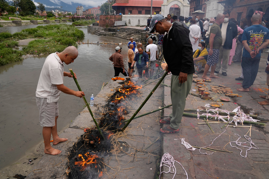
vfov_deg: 49.5
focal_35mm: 26
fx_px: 194
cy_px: 87
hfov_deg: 69.4
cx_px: 132
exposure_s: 1/500
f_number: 6.3
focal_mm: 24
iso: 400
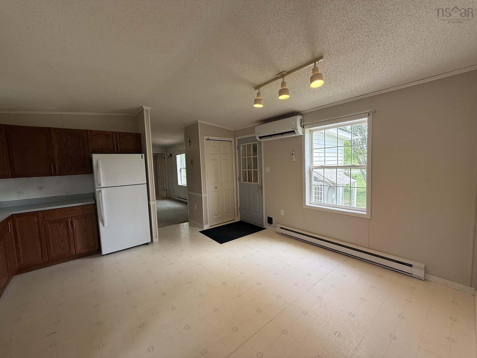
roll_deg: +1.5
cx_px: 238
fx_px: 193
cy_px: 179
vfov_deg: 85.7
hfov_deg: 102.1
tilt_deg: -3.0
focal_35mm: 14
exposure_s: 1/99
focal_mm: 2.22
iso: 100
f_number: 2.2
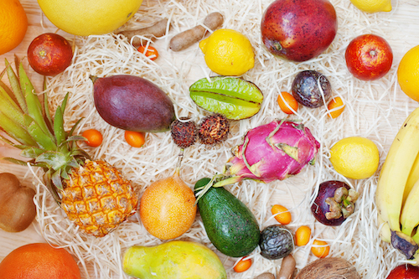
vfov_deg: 27.0
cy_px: 140
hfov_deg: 39.6
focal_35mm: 50
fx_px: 582
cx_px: 210
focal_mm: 50
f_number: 3.2
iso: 200
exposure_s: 1/100
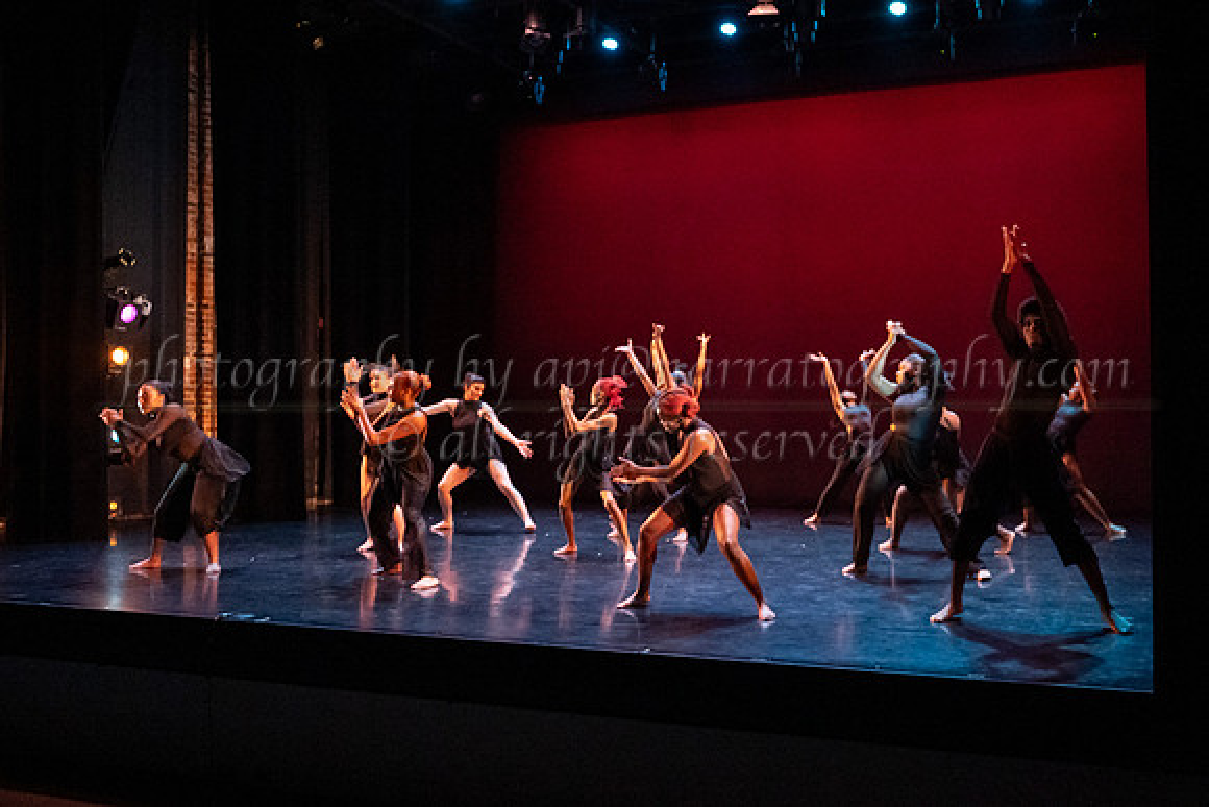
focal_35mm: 37
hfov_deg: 52.1
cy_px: 404
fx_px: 1226
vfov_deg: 36.4
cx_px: 724
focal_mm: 28
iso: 6400
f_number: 3.5
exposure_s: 1/320
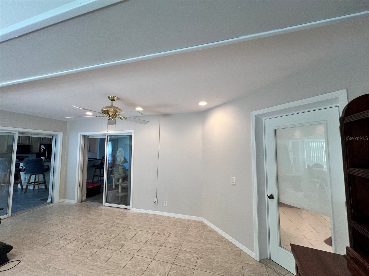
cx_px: 184
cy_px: 138
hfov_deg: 106.2
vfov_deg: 89.9
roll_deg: +0.2
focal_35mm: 13
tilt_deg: +2.9
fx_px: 139
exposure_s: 1/120
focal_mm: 1.57
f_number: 1.8
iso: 200
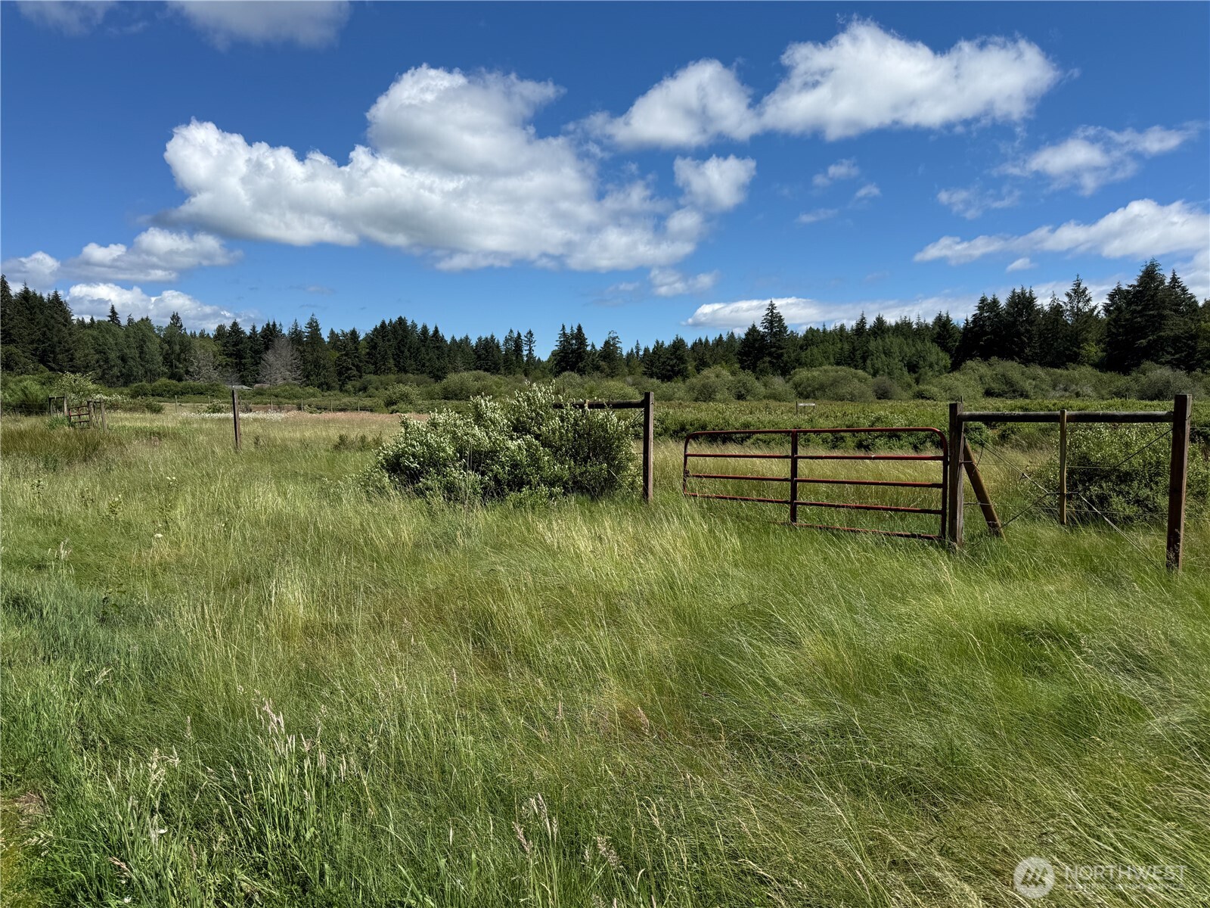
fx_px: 839
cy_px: 454
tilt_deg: -4.7
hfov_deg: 71.6
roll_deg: +0.1
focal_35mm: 24
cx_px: 605
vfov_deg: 56.8
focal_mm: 6.76
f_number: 1.78
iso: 80
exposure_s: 1/5714
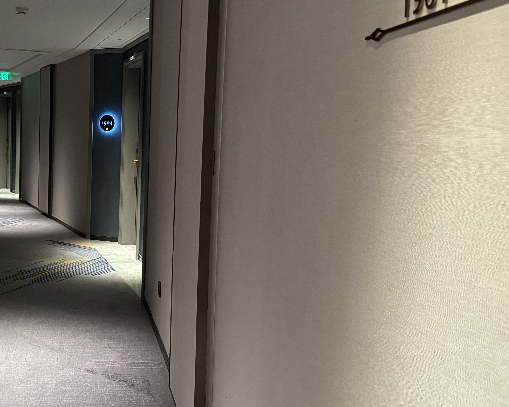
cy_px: 182
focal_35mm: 45
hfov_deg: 39.5
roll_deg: -0.9
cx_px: 99
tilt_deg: -4.3
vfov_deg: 33.4
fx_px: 678
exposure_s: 1/55
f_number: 1.78
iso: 800
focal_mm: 6.76
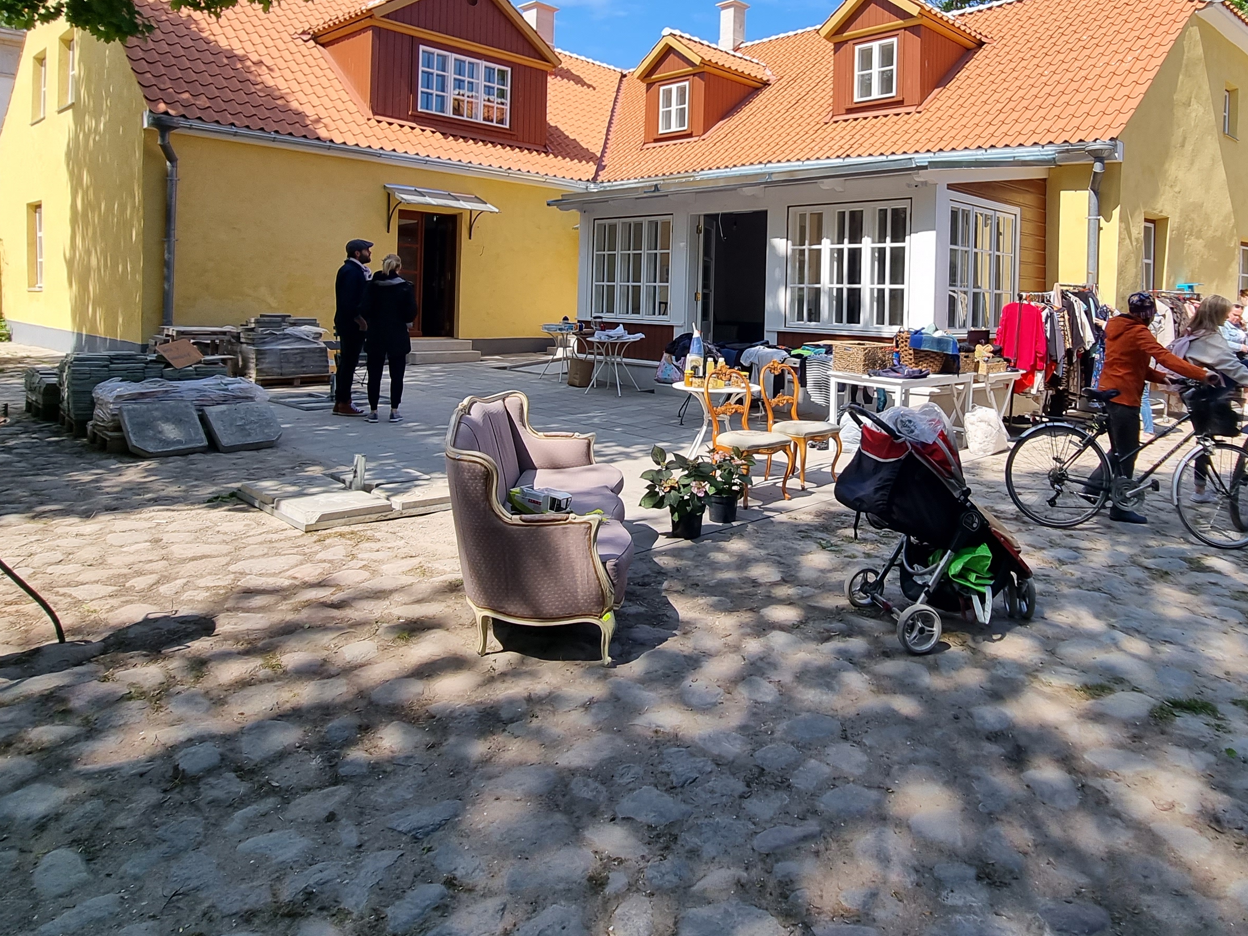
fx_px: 793
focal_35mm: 22
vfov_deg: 59.2
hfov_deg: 75.8
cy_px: 289
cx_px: 732
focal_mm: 2.2
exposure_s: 1/1160
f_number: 2.2
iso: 50
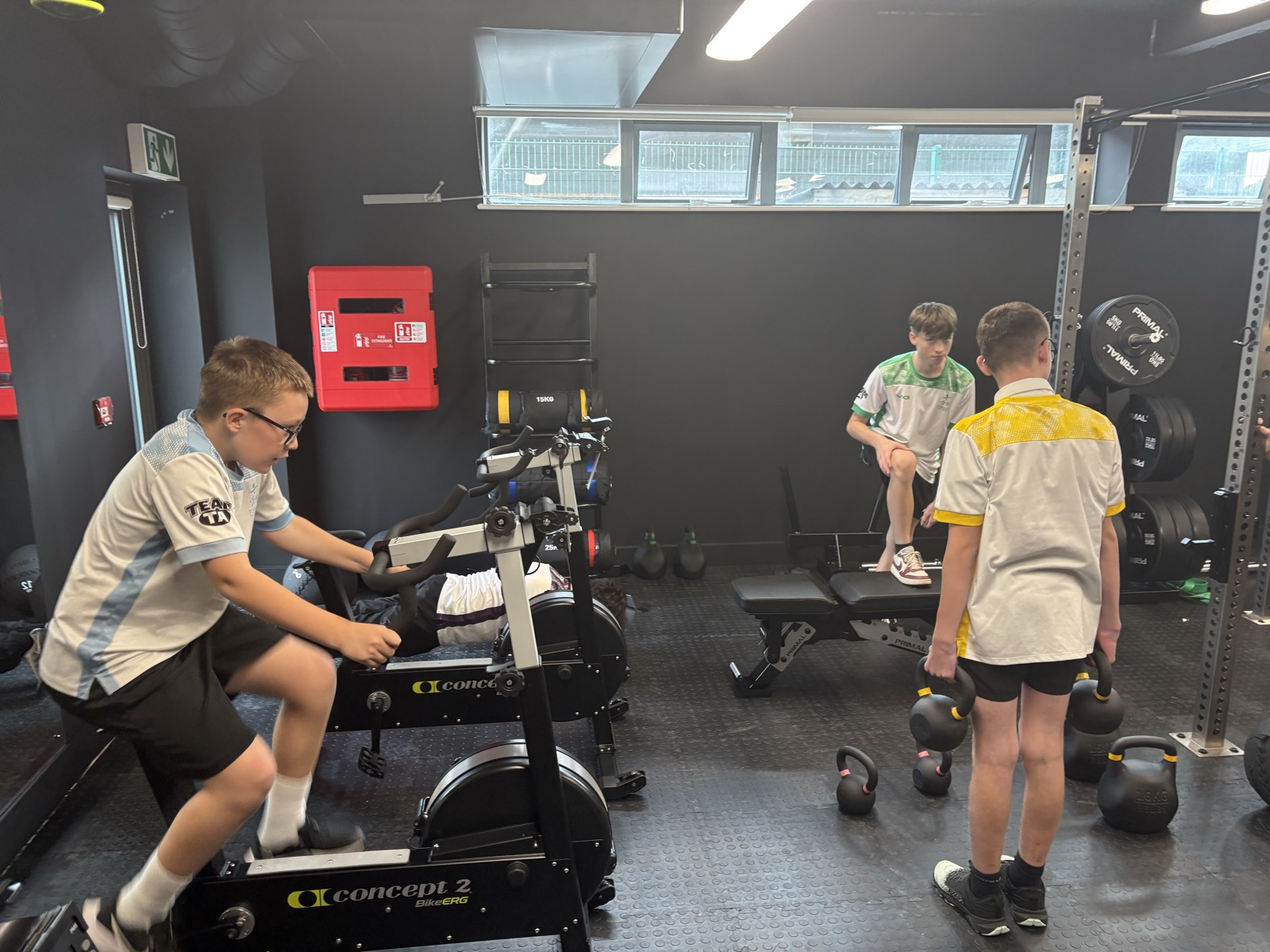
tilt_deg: -9.9
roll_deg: +0.6
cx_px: 635
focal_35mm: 26
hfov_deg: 67.3
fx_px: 954
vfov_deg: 53.1
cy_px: 476
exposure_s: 1/50
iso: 125
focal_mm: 5.96
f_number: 1.6
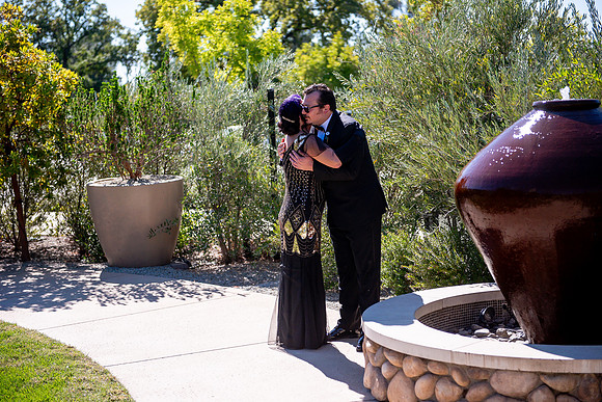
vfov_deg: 19.5
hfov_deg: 28.8
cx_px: 301
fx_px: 1171
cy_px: 201
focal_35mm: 70
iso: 400
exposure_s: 1/6400
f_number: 2.8
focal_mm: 70
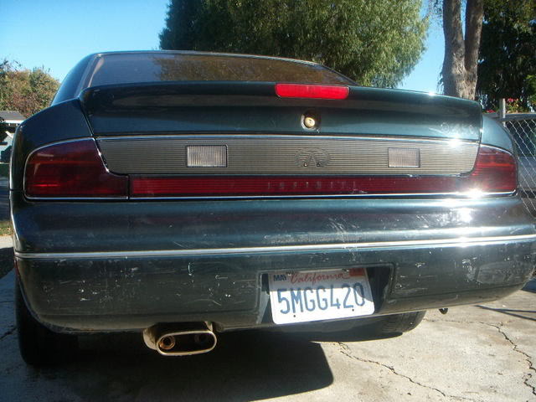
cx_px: 268
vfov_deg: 37.7
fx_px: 588
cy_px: 201
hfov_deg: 49.0
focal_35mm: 38
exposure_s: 1/189
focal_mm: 6.4
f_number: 5.7
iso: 64
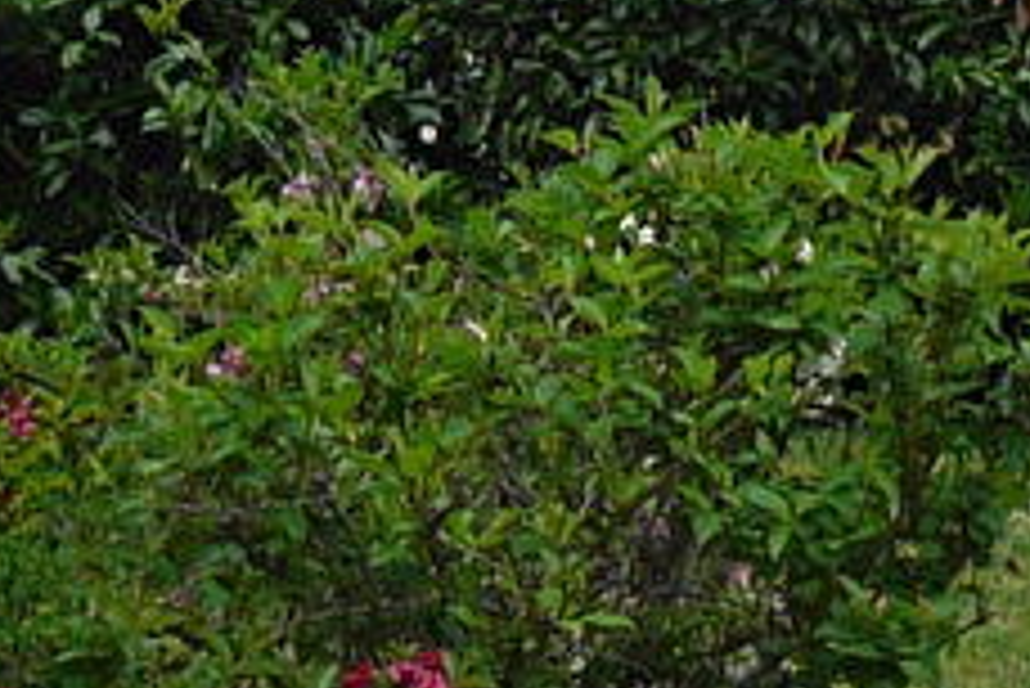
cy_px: -679
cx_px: 576
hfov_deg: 10.5
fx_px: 5582
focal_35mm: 195
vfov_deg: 6.8
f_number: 3.4
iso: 100
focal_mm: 4.9
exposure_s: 1/250
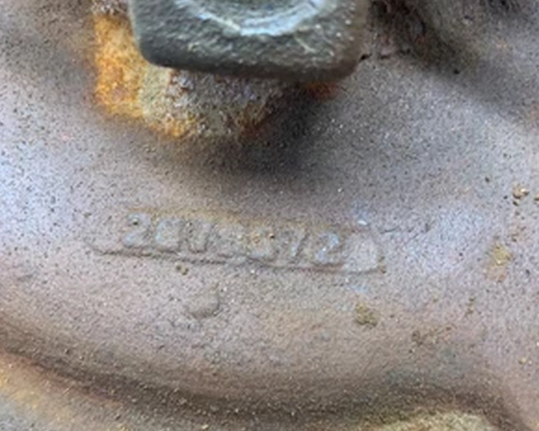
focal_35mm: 35
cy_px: 253
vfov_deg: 42.1
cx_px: 266
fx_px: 558
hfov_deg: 51.5
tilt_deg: -72.0
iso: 200
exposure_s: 1/60
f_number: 1.8
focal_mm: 4.25
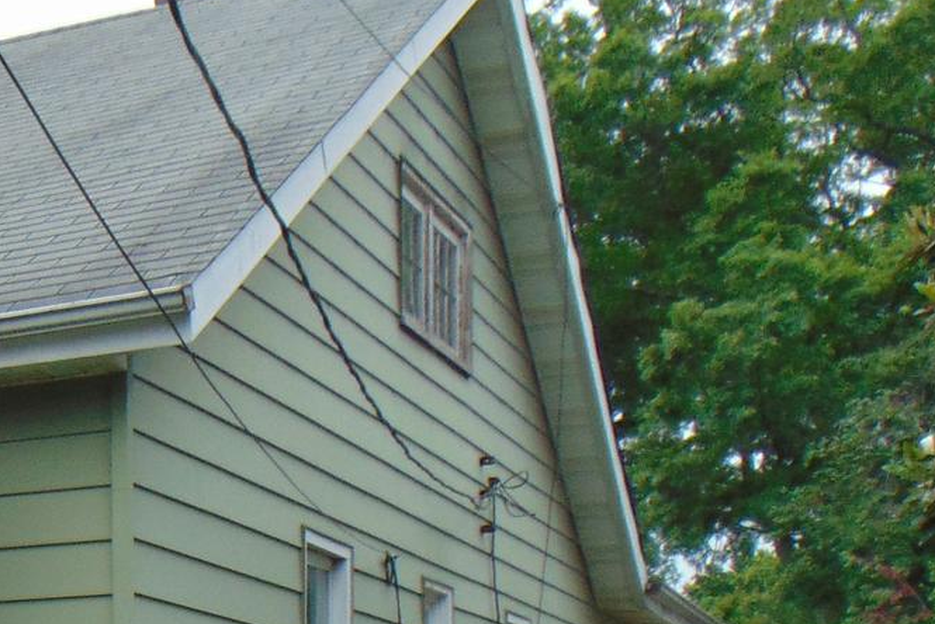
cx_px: -387
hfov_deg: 21.9
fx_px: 2079
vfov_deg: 16.2
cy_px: 797
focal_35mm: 80
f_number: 3
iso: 80
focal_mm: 4.5
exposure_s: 1/800
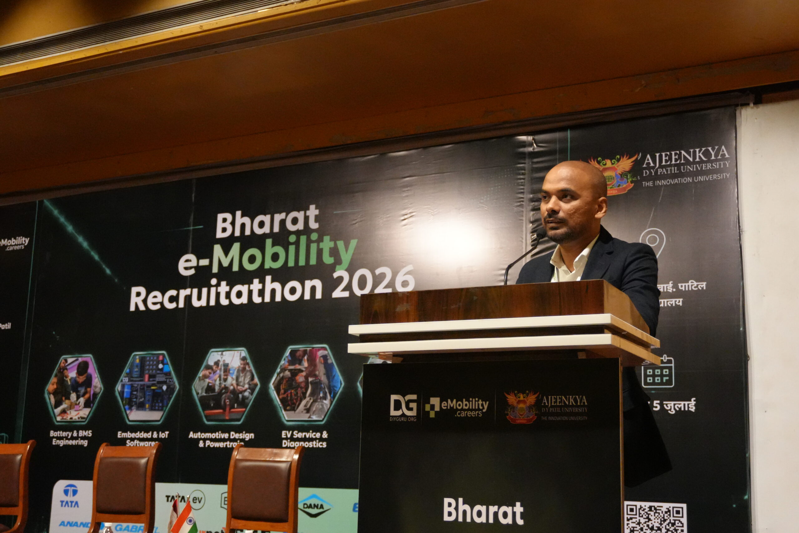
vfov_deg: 28.9
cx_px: 400
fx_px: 1032
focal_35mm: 46
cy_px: 266
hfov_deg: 42.3
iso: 6400
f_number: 5
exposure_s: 1/125
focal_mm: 31
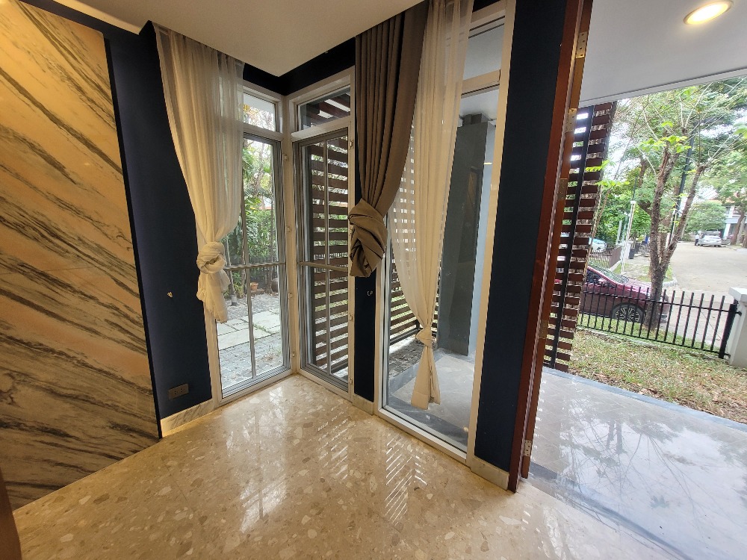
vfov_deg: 89.9
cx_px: 374
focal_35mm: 13
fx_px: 281
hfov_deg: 106.2
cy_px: 280
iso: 80
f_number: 2.2
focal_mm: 1.74
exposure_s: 1/50
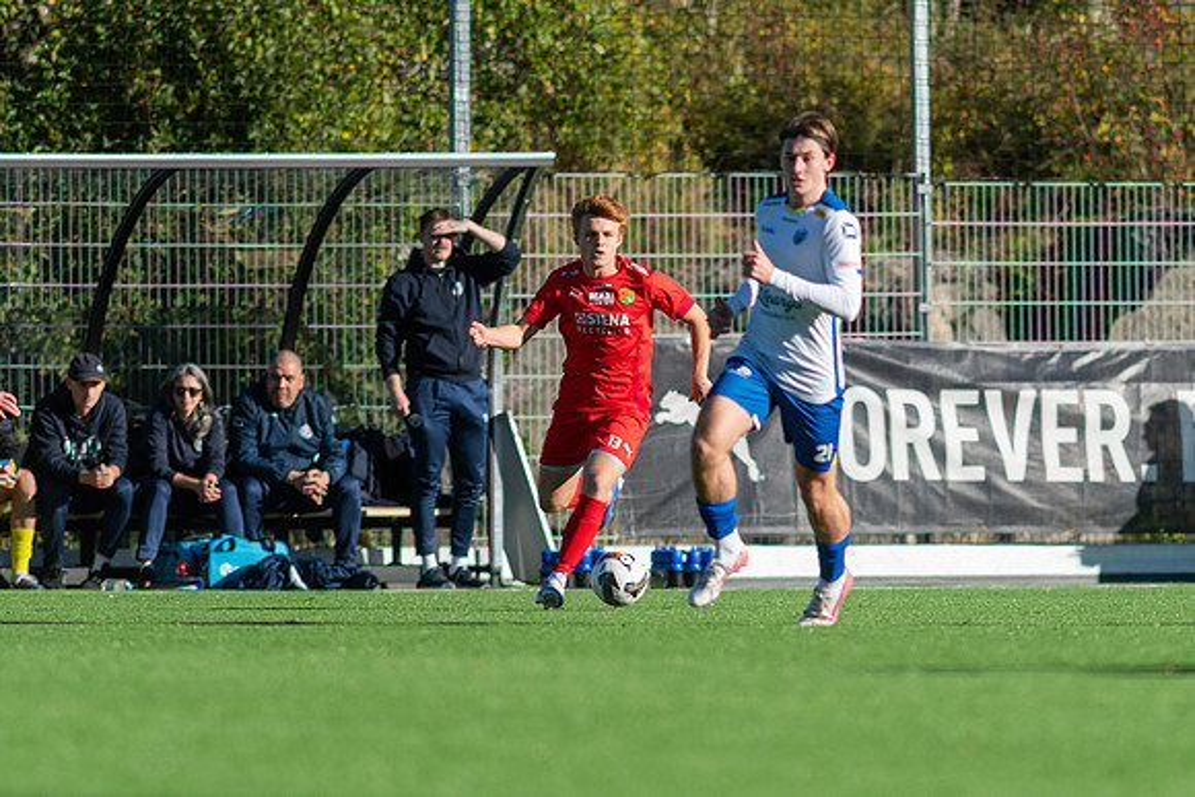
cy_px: 398
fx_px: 15957
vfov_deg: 2.9
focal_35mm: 481
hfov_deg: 4.3
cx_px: 598
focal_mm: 300
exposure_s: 1/2000
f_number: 3.2
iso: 110
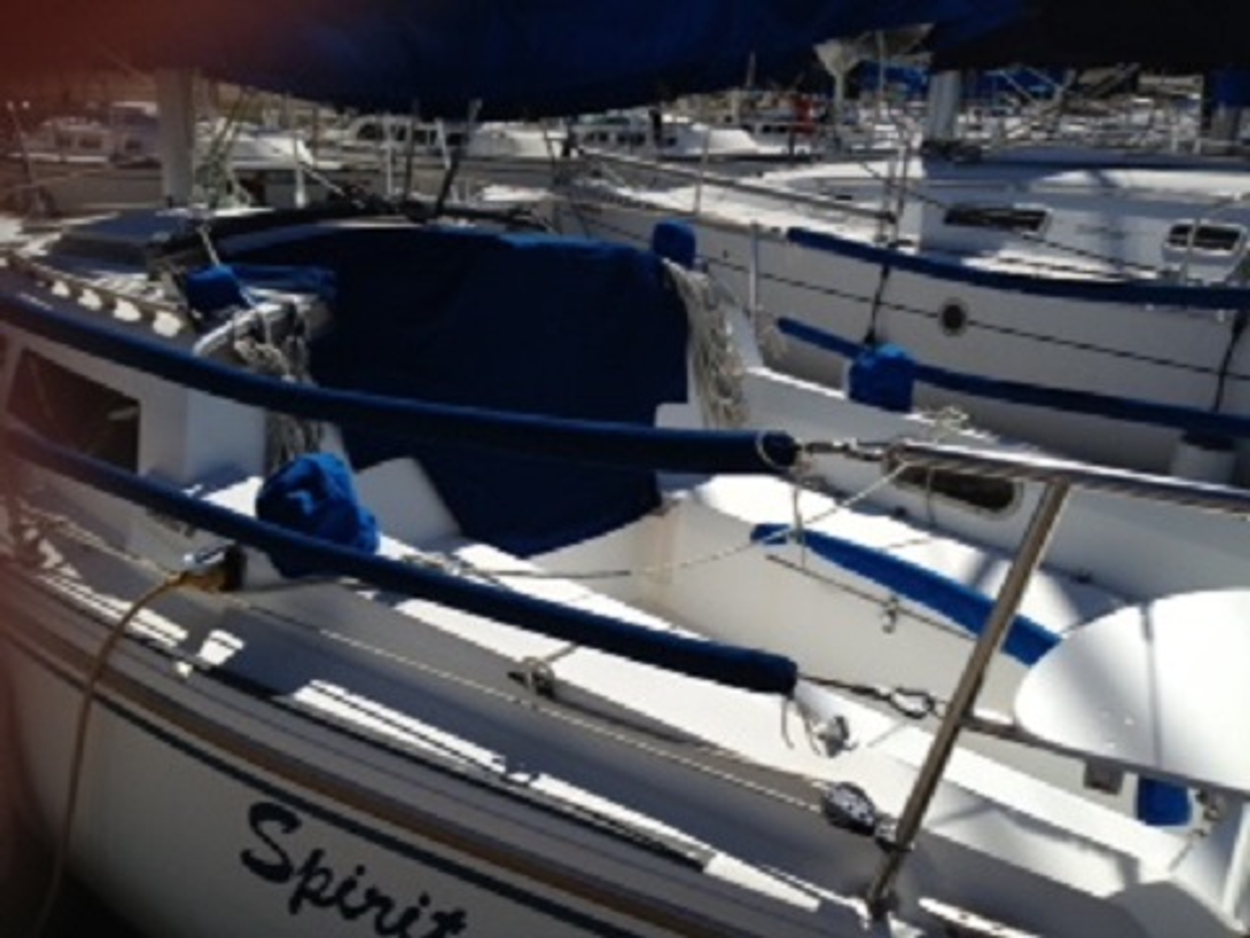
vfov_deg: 40.7
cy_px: 469
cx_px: 625
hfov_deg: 52.6
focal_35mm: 35
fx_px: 1264
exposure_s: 1/3690
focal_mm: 4.28
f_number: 2.4
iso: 50
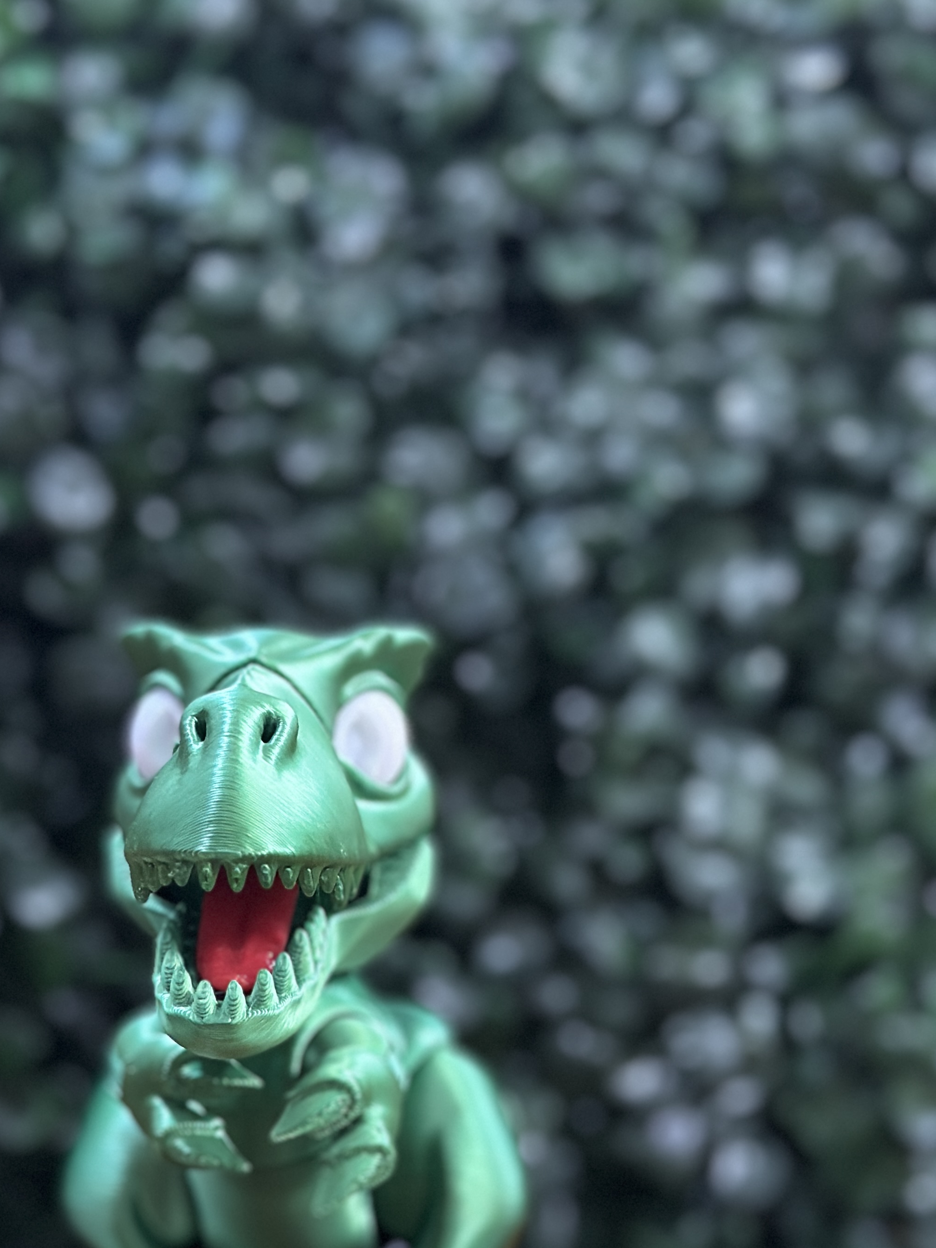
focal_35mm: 72
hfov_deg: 20.3
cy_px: 903
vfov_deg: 26.8
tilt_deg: -7.0
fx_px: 2596
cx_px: 266
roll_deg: +0.0
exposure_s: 1/33
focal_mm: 6.86
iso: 500
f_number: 1.78
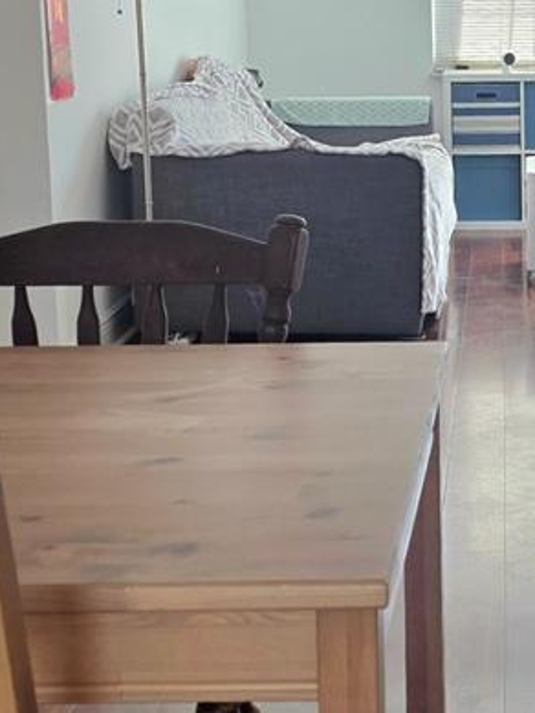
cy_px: 189
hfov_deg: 20.0
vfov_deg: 27.1
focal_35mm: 71
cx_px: 553
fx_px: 1462
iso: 80
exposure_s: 1/182
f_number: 1.7
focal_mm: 6.3
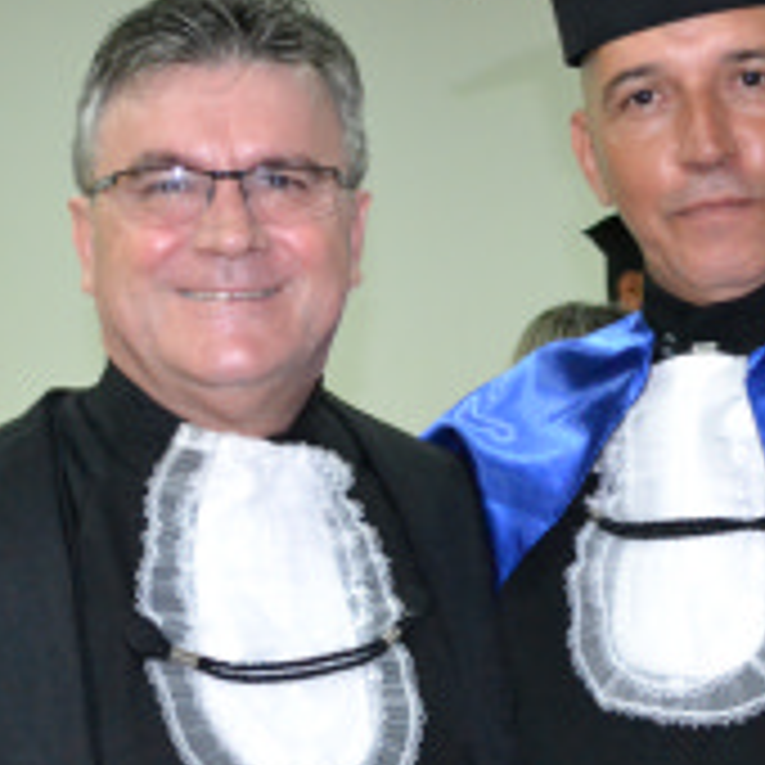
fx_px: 1875
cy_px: 538
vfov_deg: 22.9
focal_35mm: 75
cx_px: 459
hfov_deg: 23.0
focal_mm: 20
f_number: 3.8
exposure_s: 1/60
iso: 3200
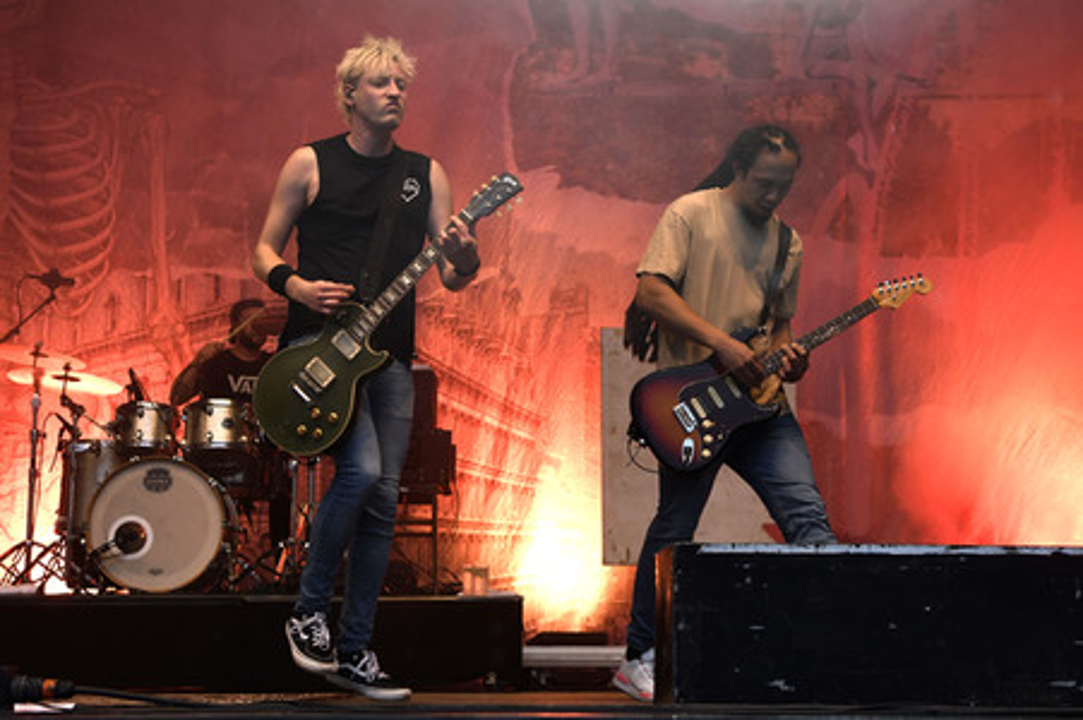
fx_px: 1443
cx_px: 542
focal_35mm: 48
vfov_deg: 28.0
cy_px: 360
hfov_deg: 41.1
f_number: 3.5
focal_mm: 48
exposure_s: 1/500
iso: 1250
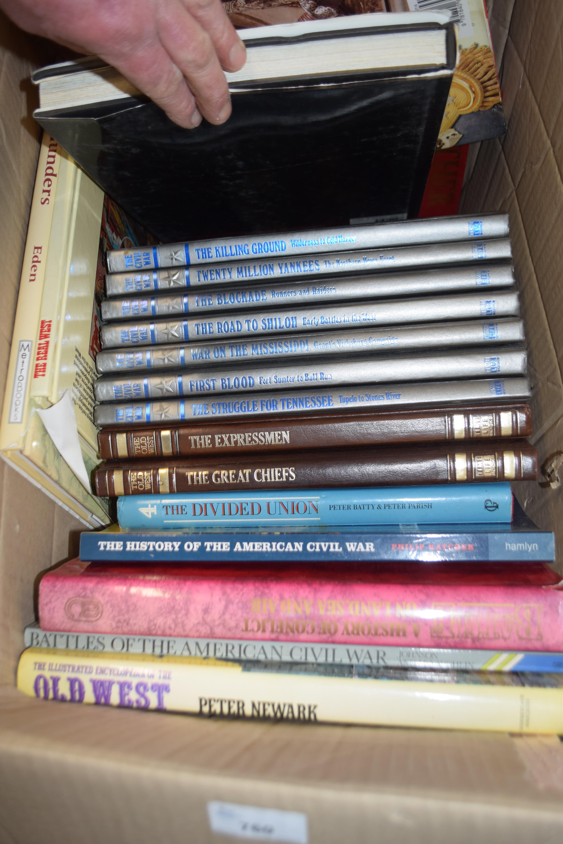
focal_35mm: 33
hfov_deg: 40.0
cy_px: 422
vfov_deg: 57.2
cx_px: 282
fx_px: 774
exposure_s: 1/60
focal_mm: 22
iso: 500
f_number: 4
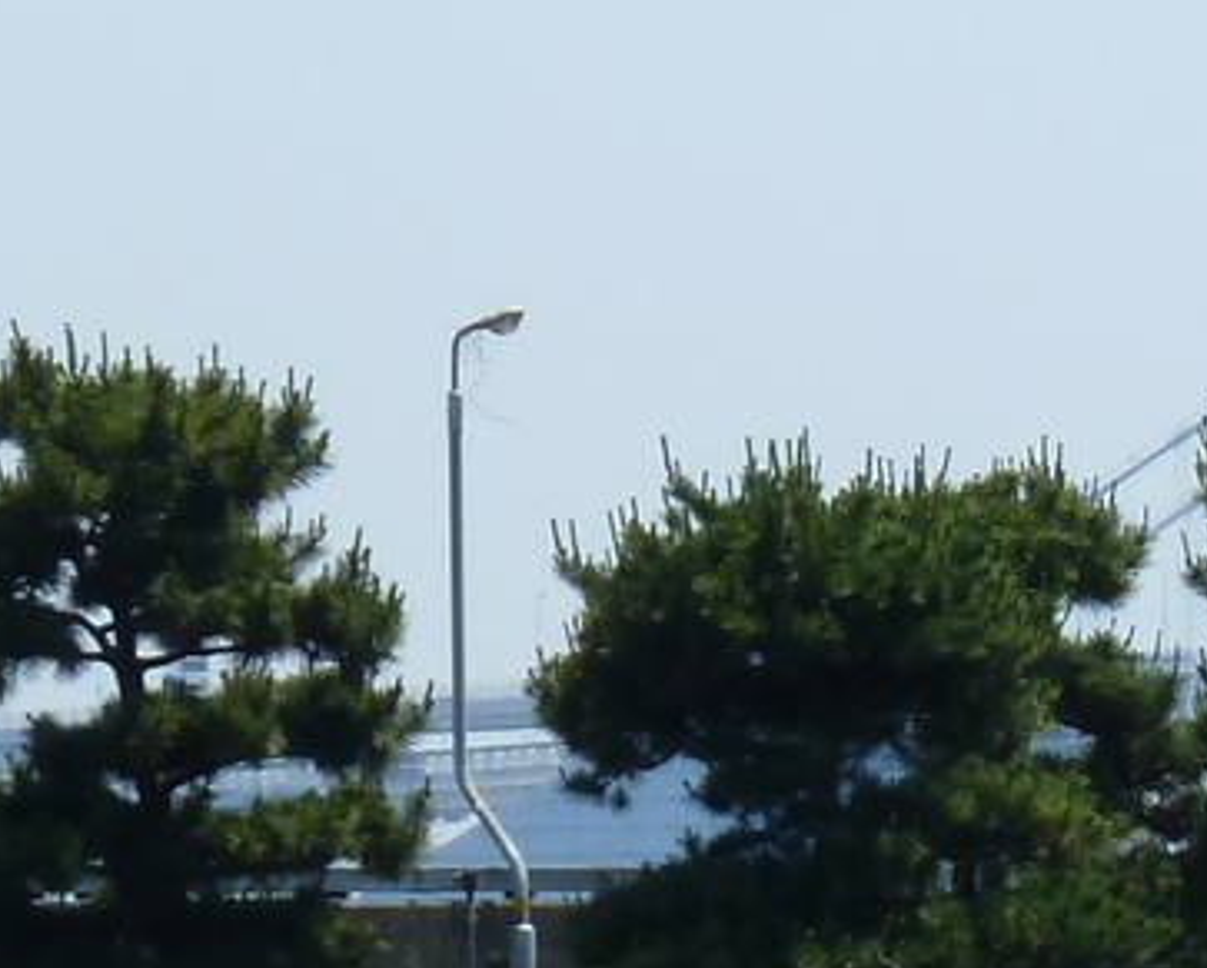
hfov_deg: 2.8
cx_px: 1463
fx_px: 24275
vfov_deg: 2.3
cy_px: 1397
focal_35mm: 679
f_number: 4.5
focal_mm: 25.9
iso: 80
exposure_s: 1/500
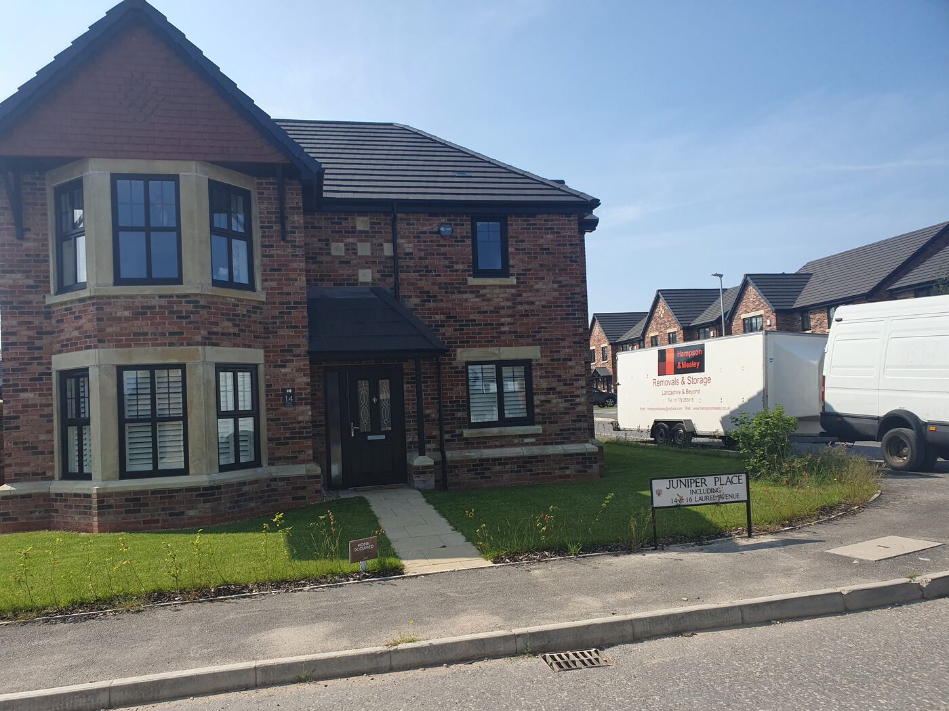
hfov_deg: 67.3
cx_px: 474
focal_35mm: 26
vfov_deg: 53.1
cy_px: 356
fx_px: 713
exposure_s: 1/1460
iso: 50
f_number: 2.4
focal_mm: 4.32
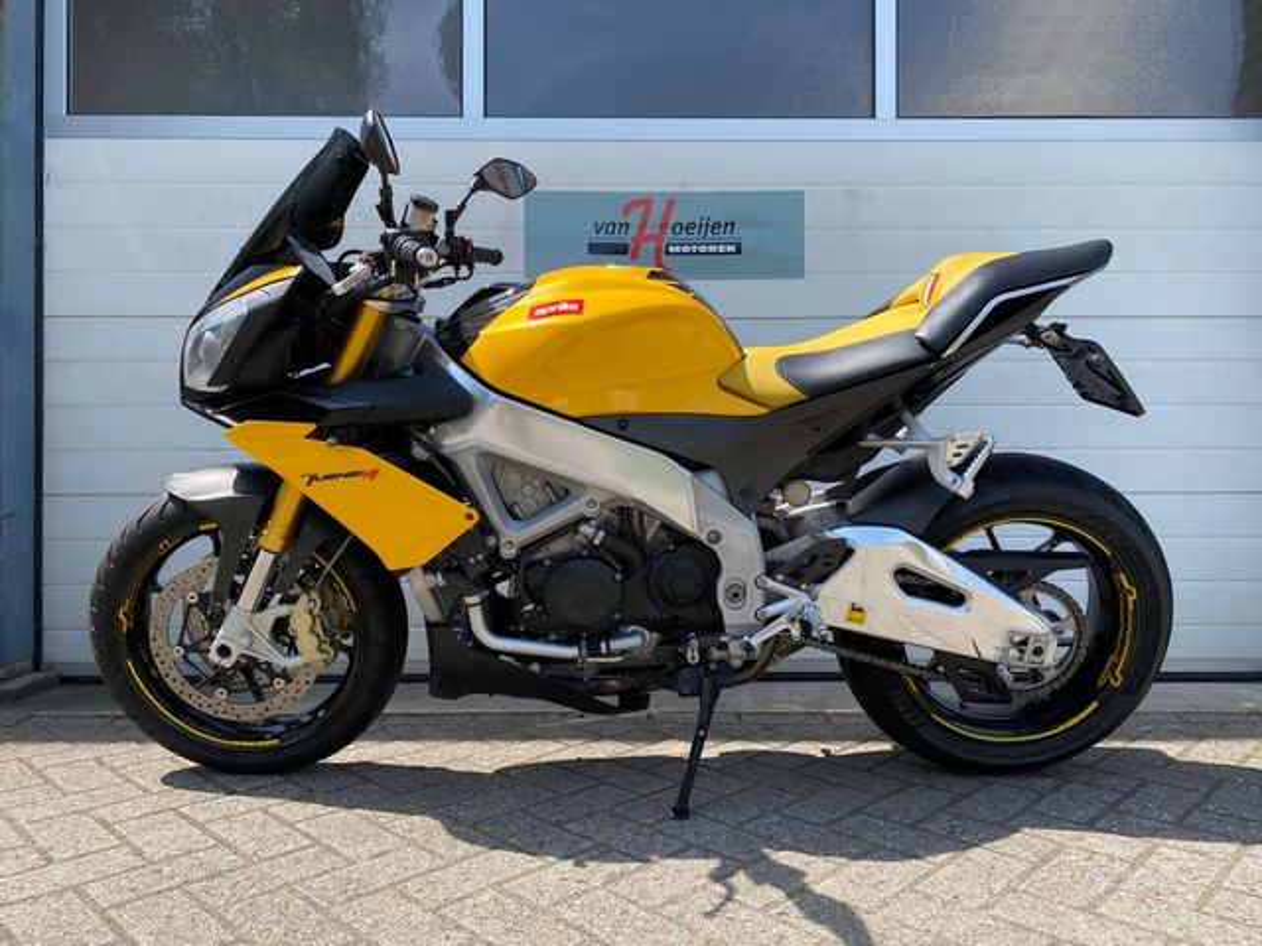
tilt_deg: -0.3
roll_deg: -0.9
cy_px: 473
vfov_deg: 53.1
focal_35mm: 26
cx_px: 631
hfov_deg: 67.3
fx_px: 948
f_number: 1.8
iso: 32
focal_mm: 4.25
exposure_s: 1/1258
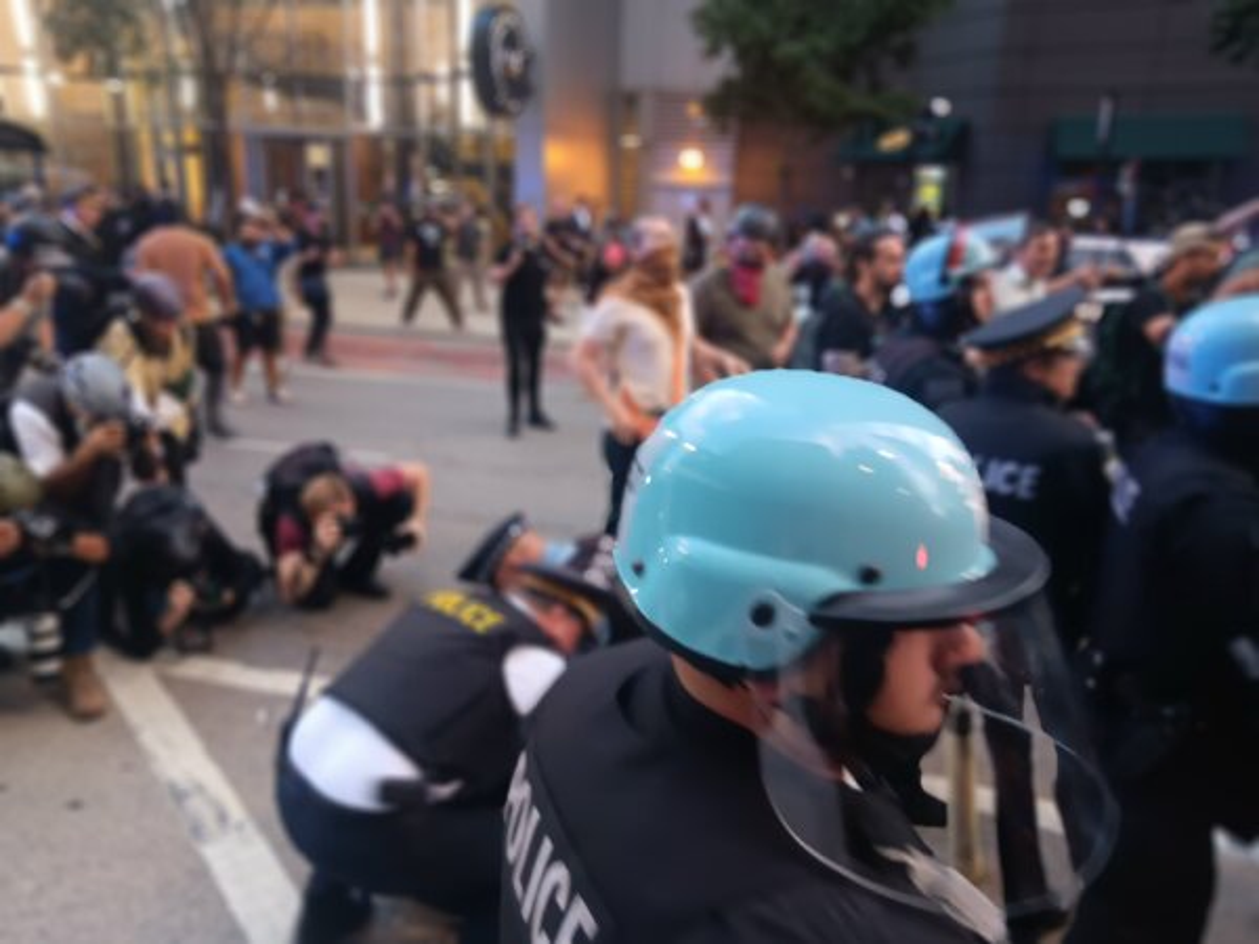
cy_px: 472
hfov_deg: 67.3
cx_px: 630
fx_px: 946
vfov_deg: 53.1
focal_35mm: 26
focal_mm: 3.98
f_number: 1.8
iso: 160
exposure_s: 1/20
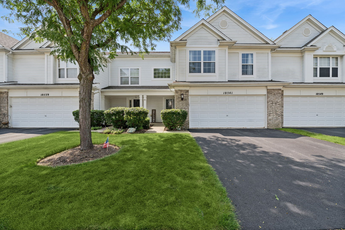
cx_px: 172
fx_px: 134
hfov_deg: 104.3
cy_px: 115
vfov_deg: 81.2
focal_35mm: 14
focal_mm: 14
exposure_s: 1/250
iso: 200
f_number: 8
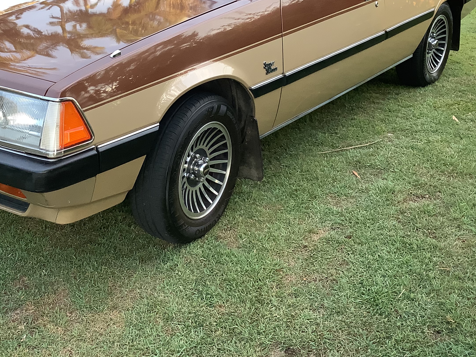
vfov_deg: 30.4
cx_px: 183
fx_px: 646
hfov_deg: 40.2
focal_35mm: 47
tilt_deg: -24.7
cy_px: 93
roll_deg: +5.0
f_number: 2.4
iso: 64
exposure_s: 1/100
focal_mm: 3.3
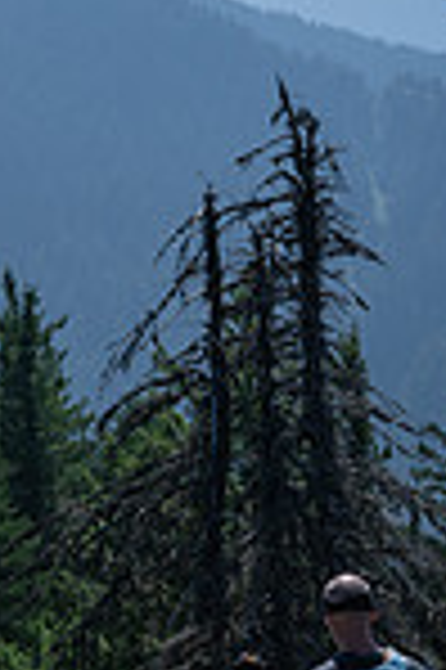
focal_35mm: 118
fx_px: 2198
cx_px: 108
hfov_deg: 11.6
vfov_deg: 17.4
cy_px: 355
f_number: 20
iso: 400
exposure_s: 1/320
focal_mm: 39
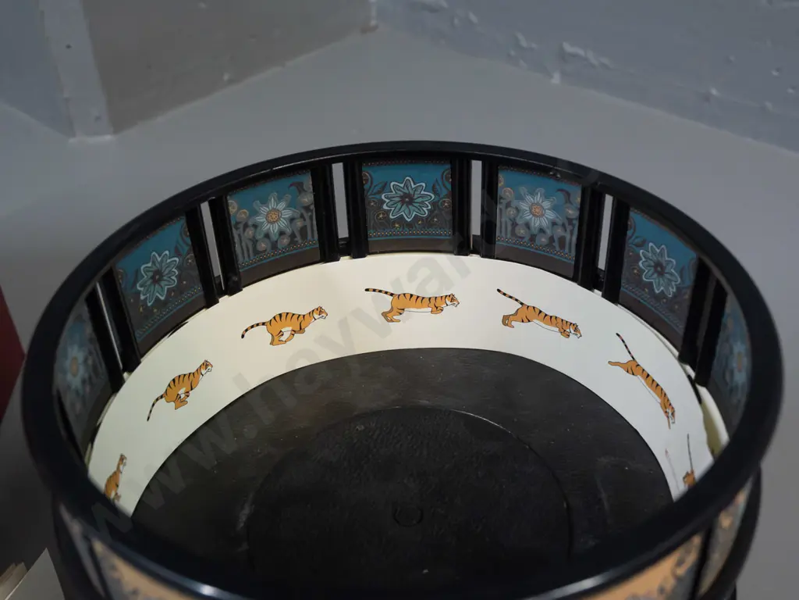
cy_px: 300
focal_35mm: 40
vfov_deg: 36.0
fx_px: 923
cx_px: 400
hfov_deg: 46.8
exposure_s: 1/100
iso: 3200
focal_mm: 20
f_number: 5.6
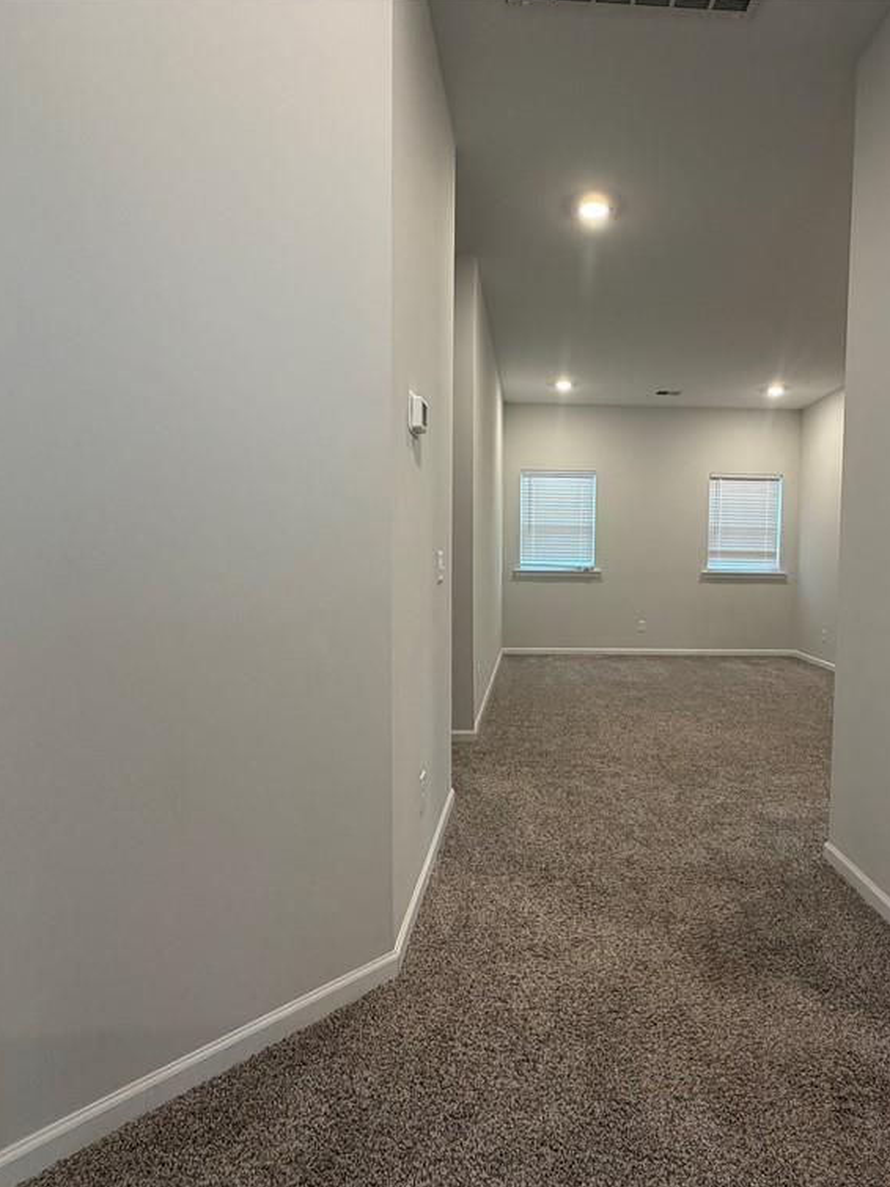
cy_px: 597
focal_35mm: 19
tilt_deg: -3.4
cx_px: 571
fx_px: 652
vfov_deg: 84.7
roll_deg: -0.3
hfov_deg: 67.3
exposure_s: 1/60
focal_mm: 2.22
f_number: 2.2
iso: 250
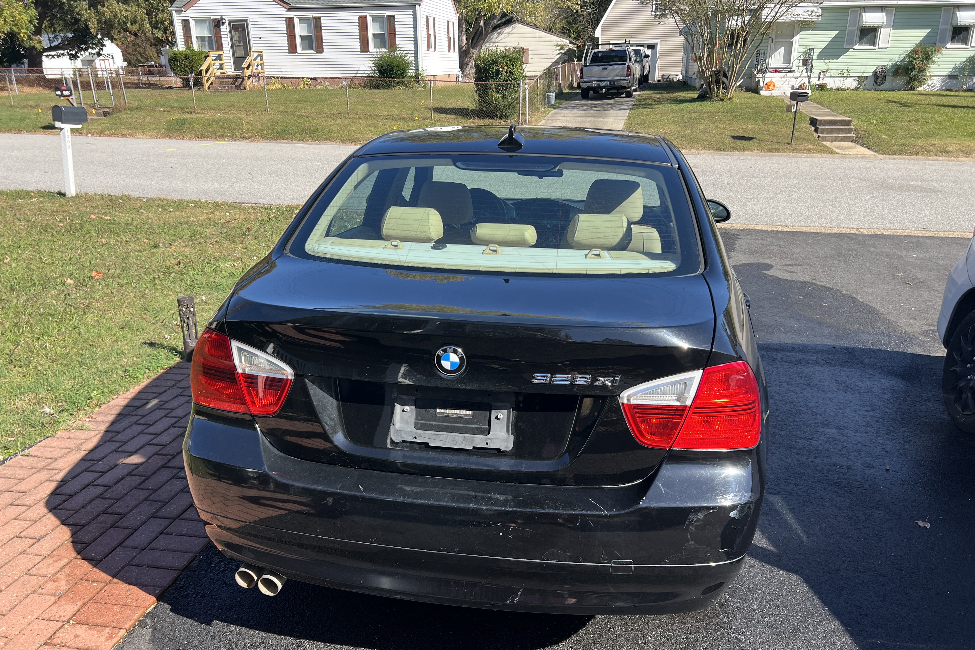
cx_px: 475
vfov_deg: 46.3
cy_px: 370
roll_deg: +1.4
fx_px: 758
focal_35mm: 28
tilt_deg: -23.3
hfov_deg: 65.5
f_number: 1.5
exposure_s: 1/1575
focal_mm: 5.7
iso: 50
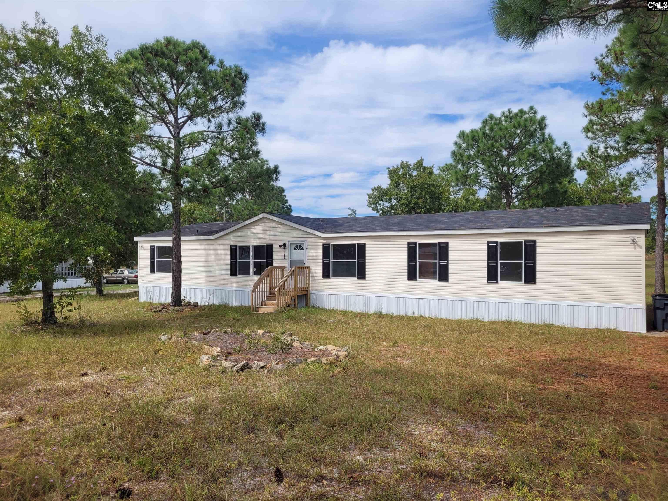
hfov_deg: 67.3
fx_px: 502
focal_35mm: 26
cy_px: 250
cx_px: 334
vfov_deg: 53.1
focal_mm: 5.4
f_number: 1.8
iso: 40
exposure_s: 1/2333
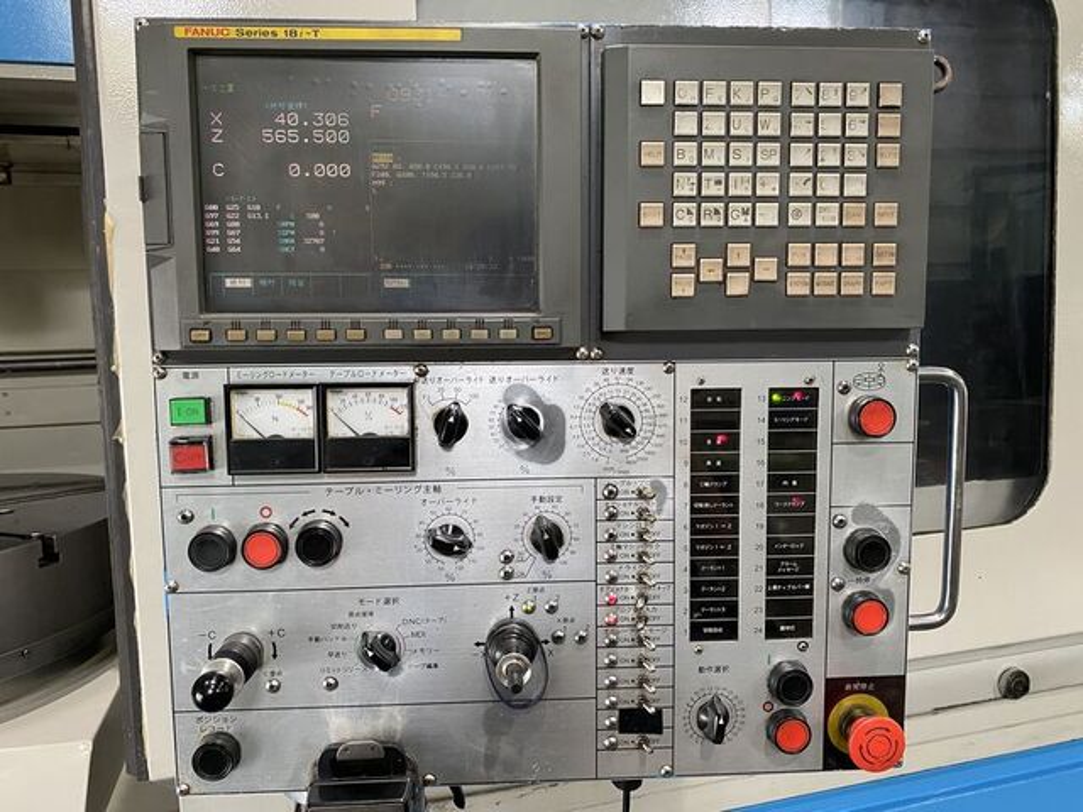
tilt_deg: -6.9
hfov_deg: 67.3
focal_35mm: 26
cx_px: 542
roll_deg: +0.9
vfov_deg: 53.1
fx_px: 813
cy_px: 406
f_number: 1.8
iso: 200
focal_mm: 4.25
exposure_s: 1/60
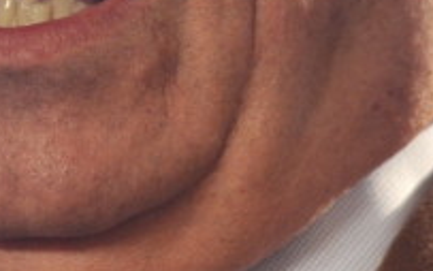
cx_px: 77
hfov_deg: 1.3
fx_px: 18969
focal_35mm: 1607
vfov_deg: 0.8
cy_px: 29
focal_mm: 200
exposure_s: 1/160
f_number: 3.5
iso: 1000
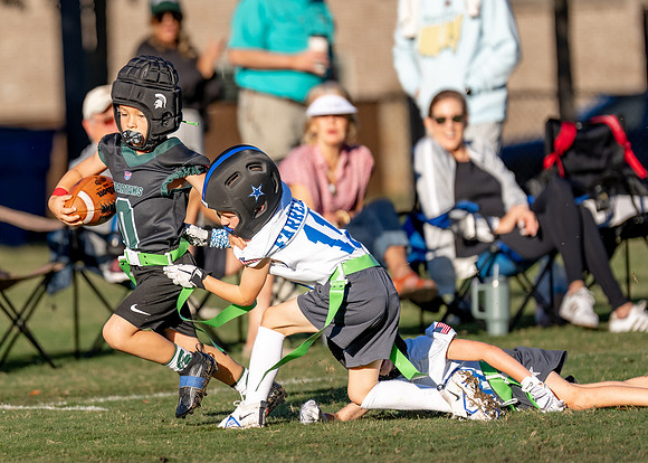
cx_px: 160
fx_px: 5826
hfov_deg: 6.4
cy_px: 197
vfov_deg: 4.5
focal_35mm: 317
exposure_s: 1/2000
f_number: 2.8
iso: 100
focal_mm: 200
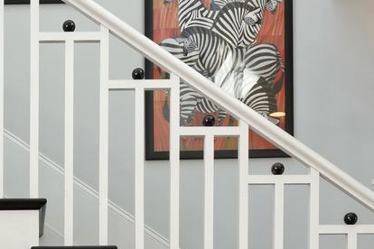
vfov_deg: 14.3
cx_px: 1
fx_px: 925
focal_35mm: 89
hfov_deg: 22.0
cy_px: 374
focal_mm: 18
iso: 320
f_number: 9
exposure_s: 1/13
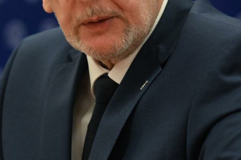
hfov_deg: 6.0
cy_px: 47
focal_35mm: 341
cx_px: 128
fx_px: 2282
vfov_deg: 4.0
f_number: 4.5
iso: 4000
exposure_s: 1/160
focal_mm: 135
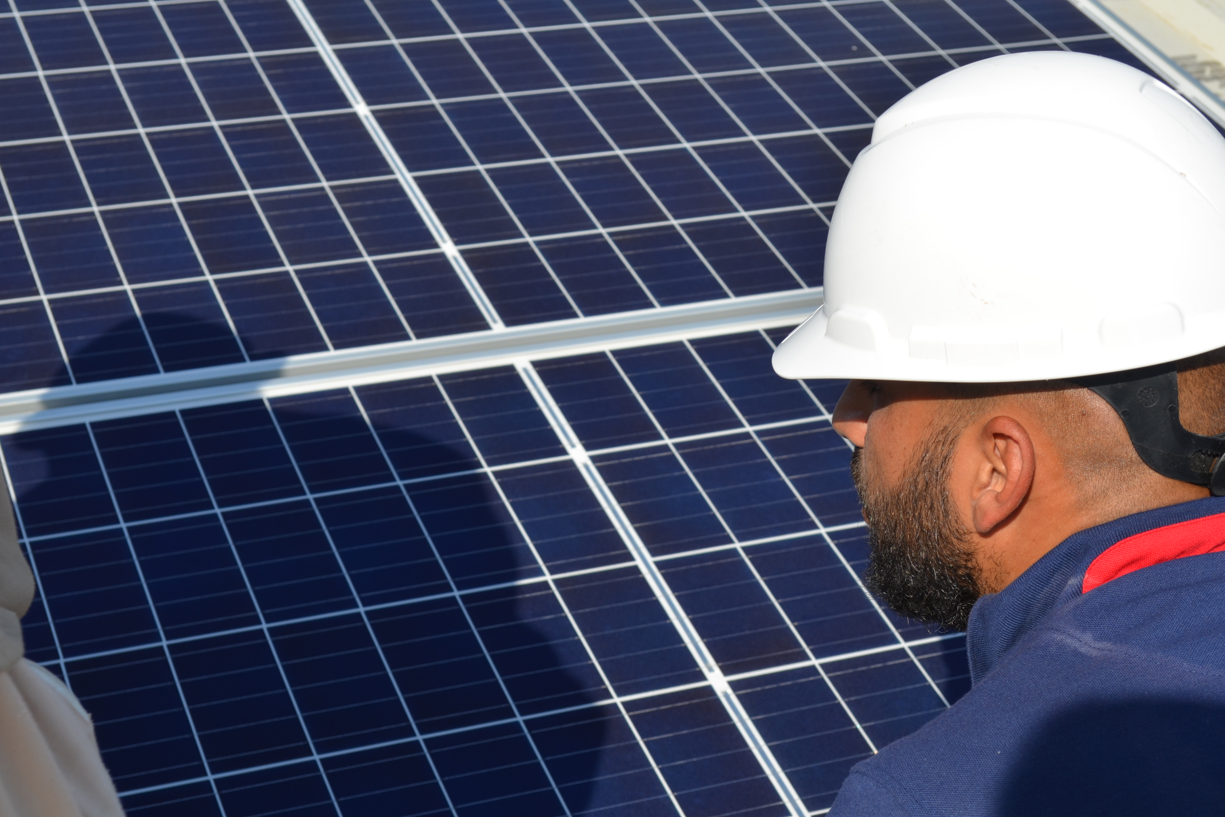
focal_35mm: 70
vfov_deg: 19.5
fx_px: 2382
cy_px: 405
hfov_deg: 28.8
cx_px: 616
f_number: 8
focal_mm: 46
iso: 100
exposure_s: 1/250
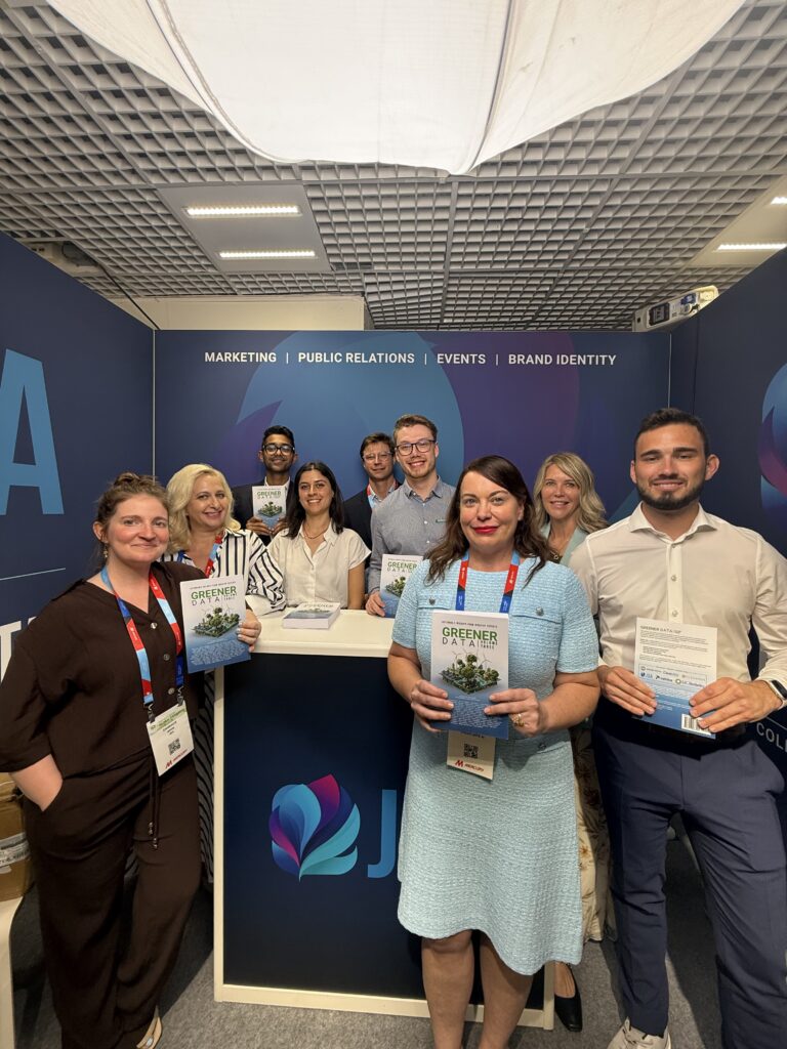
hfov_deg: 85.7
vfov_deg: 102.1
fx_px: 424
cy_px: 524
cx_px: 394
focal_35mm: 14
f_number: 2.2
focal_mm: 2.22
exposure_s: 1/100
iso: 125
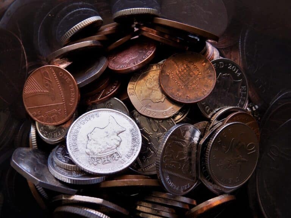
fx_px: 286
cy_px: 109
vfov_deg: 41.8
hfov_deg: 54.0
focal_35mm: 34
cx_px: 146
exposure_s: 1/30
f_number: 3.4
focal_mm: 6.1
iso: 160
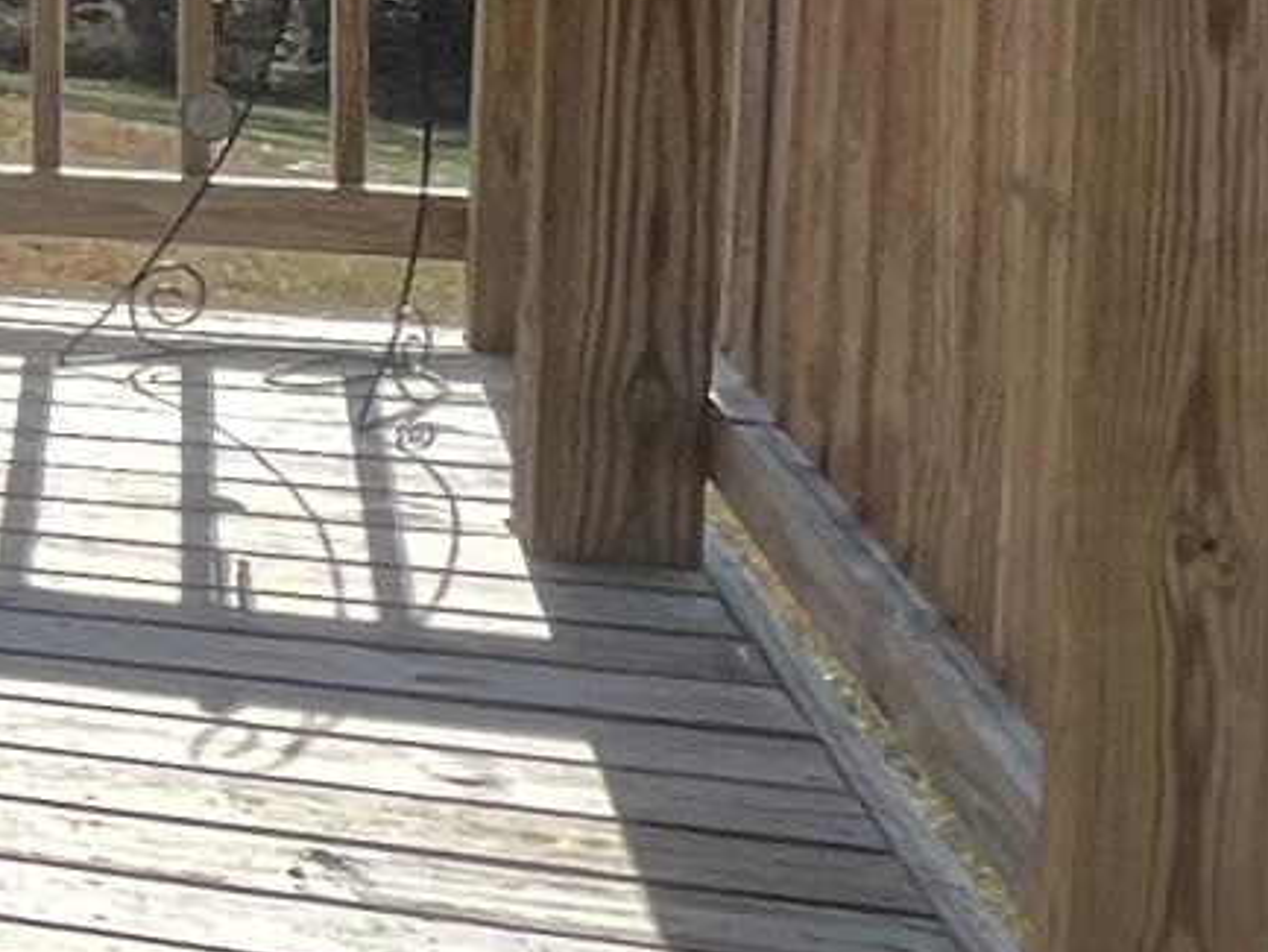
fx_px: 3298
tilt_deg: -5.4
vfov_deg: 15.8
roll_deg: +2.6
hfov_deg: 12.1
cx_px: -2384
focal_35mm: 90
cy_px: -196
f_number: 1.8
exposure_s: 1/809
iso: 32
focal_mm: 1.57
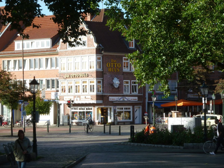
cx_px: 112
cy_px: 84
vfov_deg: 11.6
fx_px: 828
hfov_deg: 15.4
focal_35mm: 128
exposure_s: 1/320
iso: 100
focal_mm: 21
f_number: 4.4
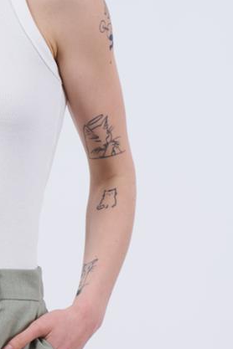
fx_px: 2679
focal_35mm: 276
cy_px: 444
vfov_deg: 7.4
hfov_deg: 5.0
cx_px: -22
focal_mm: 64
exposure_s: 1/160
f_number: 7.1
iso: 100
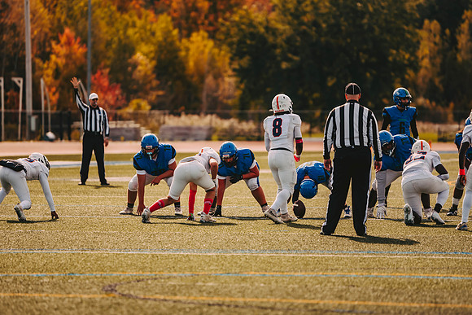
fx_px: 2745
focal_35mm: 209
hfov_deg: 9.8
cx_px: 236
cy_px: 158
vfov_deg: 6.6
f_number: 2.8
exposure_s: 1/1600
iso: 160
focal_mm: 200
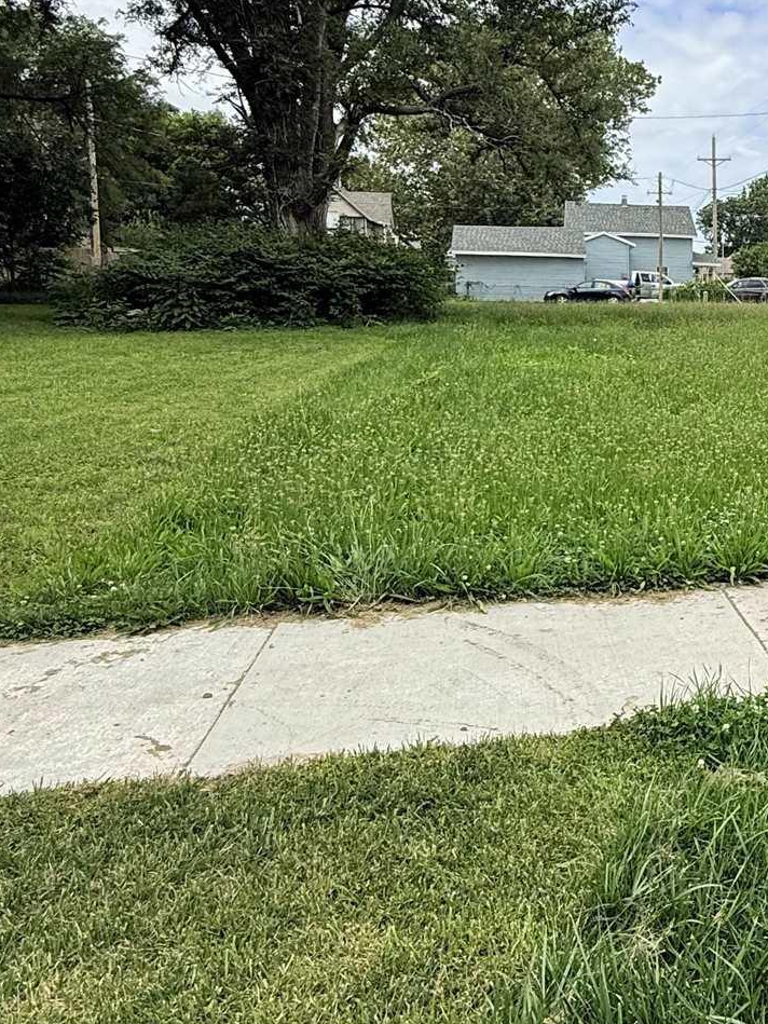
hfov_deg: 36.5
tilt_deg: -6.8
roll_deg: -1.0
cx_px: 807
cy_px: 429
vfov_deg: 53.7
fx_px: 1006
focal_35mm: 34
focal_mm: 2.22
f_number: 2.2
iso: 50
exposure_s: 1/2092
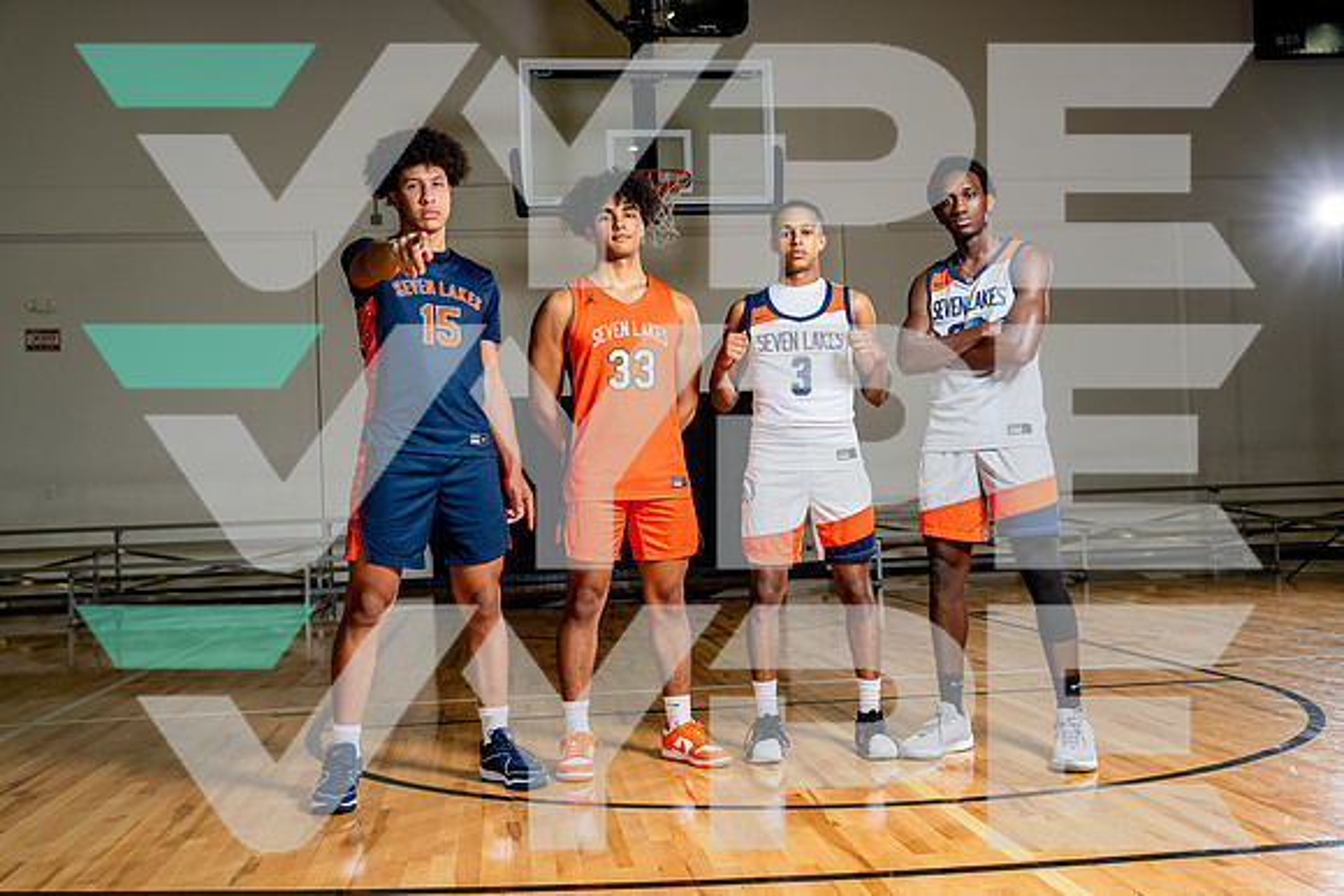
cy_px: 448
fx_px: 1419
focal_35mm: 38
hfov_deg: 50.7
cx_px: 672
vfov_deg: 35.1
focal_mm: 38
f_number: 5.6
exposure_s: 1/250
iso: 250
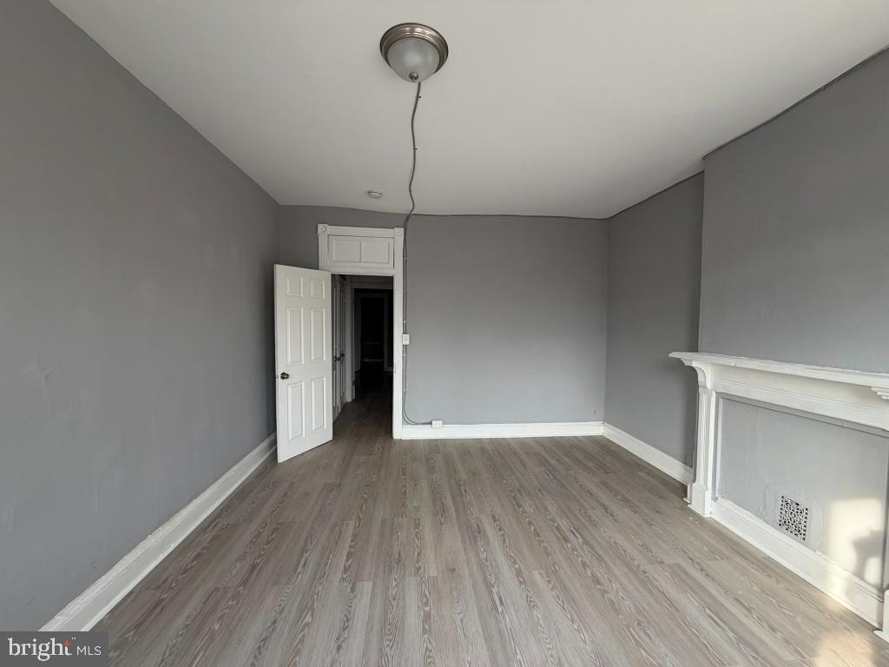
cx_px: 444
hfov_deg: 102.1
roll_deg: -1.0
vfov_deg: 85.7
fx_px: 360
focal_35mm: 14
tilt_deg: -2.0
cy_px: 334
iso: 125
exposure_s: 1/121
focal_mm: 2.22
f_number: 2.2
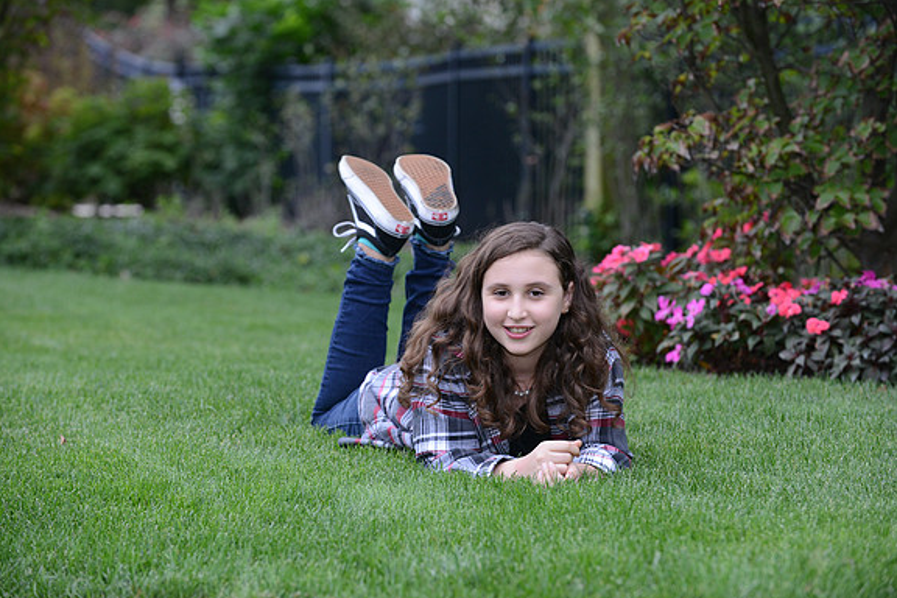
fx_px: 3139
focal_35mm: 126
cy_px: 300
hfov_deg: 16.3
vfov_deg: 10.9
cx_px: 447
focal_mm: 125
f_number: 5.6
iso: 1000
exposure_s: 1/60
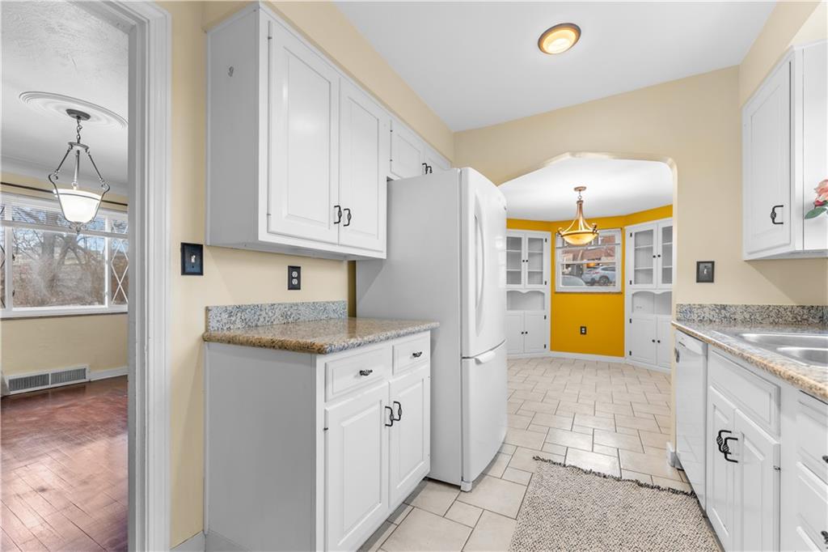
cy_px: 276
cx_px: 414
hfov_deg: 104.3
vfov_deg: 81.2
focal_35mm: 14
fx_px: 322
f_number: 4
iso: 200
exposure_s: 1/8
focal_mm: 14
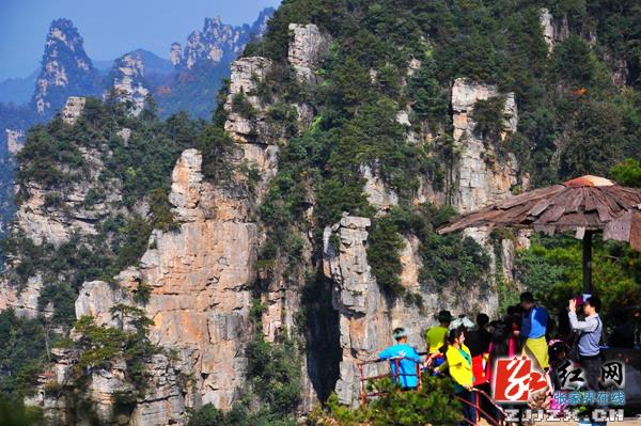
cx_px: 320
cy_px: 213
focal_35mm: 135
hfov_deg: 15.2
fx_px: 2402
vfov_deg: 10.1
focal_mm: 90
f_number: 8
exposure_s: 1/1000
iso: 200
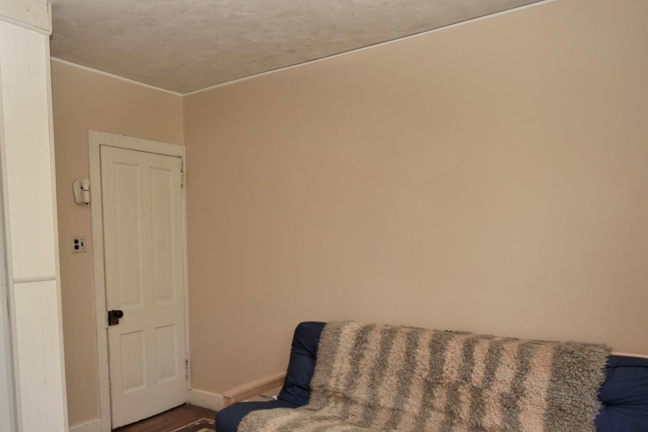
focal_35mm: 29
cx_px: 242
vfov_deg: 44.1
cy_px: 312
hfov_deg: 63.2
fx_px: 517
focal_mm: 13
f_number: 5
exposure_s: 1/60
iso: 200
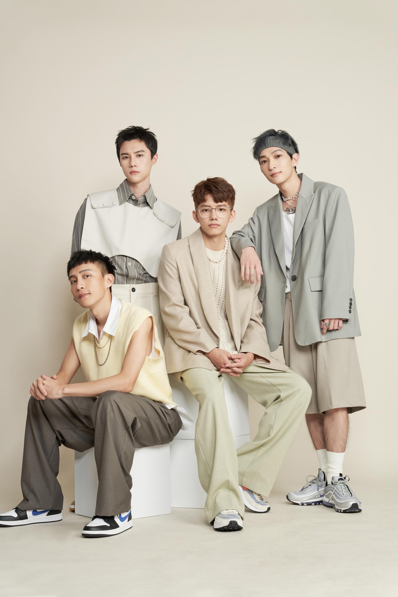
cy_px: 298
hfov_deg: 23.3
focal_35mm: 58
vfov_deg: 34.3
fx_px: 967
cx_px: 199
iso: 400
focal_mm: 58.3
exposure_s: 1/160
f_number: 5.6
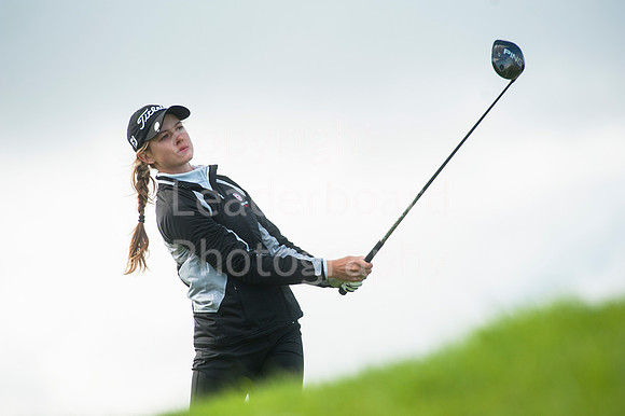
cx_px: 312
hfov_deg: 6.9
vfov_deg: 4.6
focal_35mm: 300
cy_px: 208
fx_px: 5205
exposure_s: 1/3200
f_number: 6.3
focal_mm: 300
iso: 500
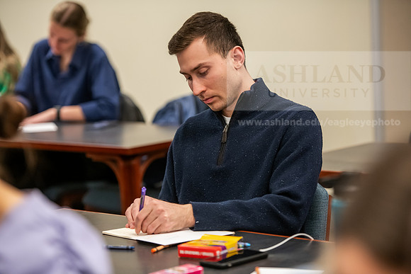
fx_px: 1393
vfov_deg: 11.2
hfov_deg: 16.8
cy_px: 137
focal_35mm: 122
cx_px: 206
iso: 2000
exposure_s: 1/200
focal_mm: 122
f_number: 2.8
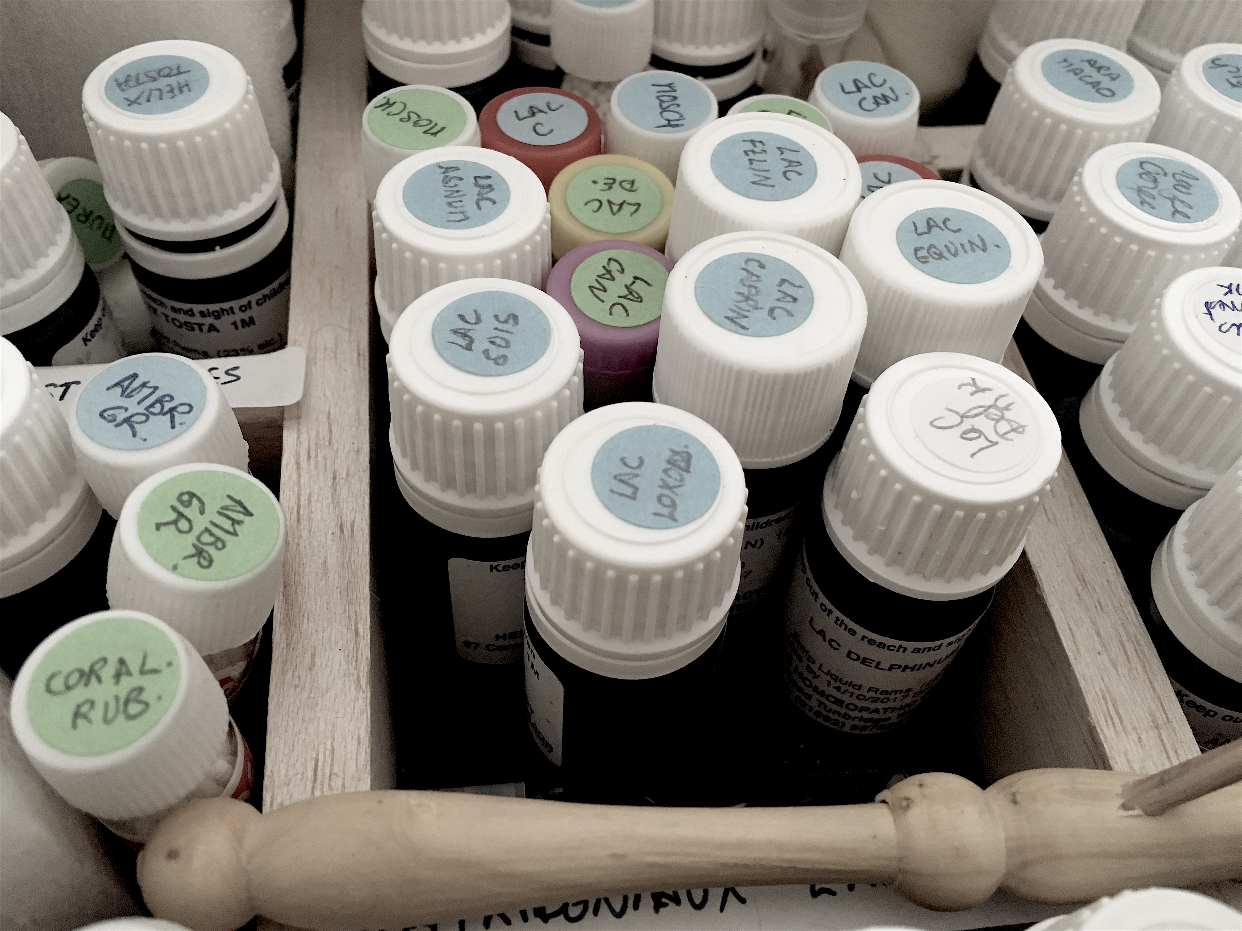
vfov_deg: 48.2
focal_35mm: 29
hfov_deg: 61.7
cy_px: 466
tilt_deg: -47.6
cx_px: 621
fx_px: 1041
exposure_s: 1/33
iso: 200
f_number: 2.2
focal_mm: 4.15
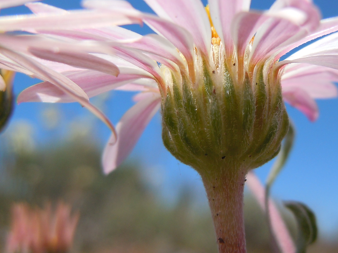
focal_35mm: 56
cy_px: 144
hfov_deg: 34.1
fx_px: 547
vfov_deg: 26.1
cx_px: 214
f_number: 7
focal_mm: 5.4
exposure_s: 1/400
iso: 100
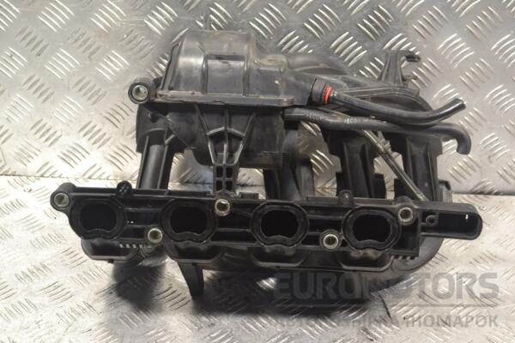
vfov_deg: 21.6
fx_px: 901
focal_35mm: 63
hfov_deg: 31.9
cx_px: 258
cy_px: 172
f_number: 7.1
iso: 3200
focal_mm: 42
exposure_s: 1/200
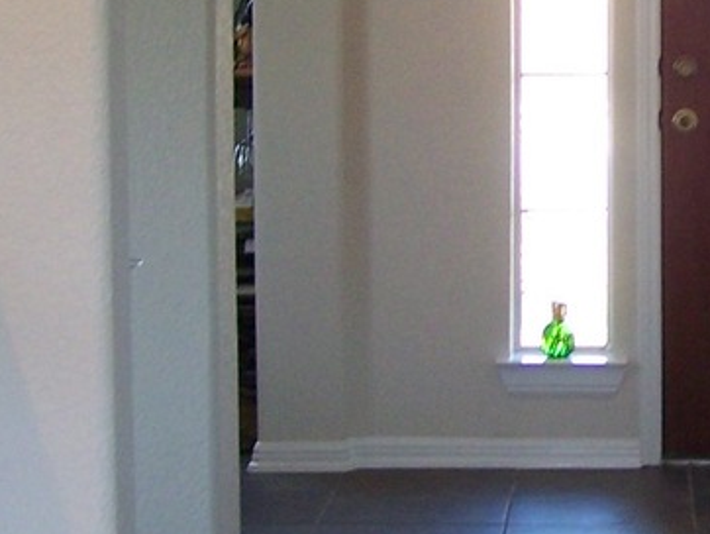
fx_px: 3099
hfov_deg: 12.8
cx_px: 840
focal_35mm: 151
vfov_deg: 9.8
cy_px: 135
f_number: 2.8
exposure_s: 1/30
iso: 80
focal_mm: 6.3
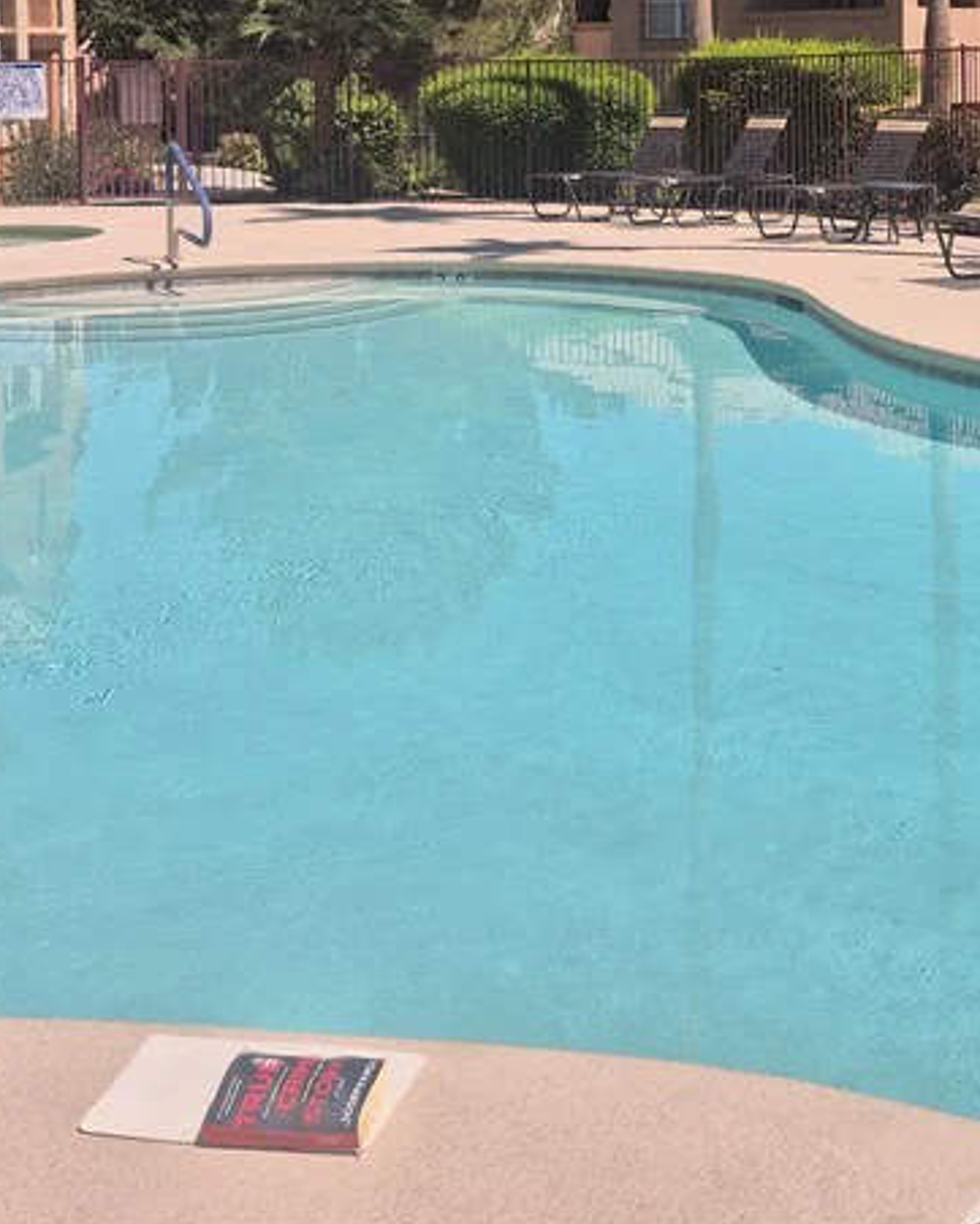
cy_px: 190
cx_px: 700
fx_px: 1848
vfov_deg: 35.1
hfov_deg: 29.4
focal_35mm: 51
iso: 25
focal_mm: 5.4
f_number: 1.8
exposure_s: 1/2736
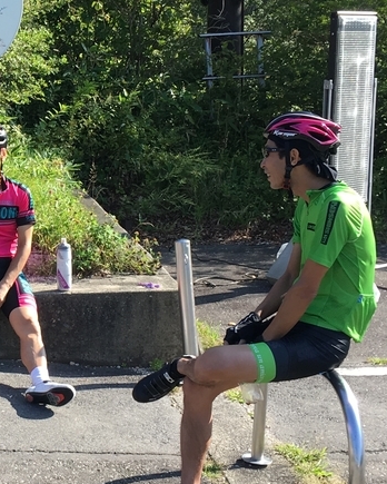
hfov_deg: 18.5
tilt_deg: -5.5
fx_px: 1117
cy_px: 167
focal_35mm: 78
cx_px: -97
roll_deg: +0.9
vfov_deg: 24.3
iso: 25
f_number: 2.2
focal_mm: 4.15
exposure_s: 1/371
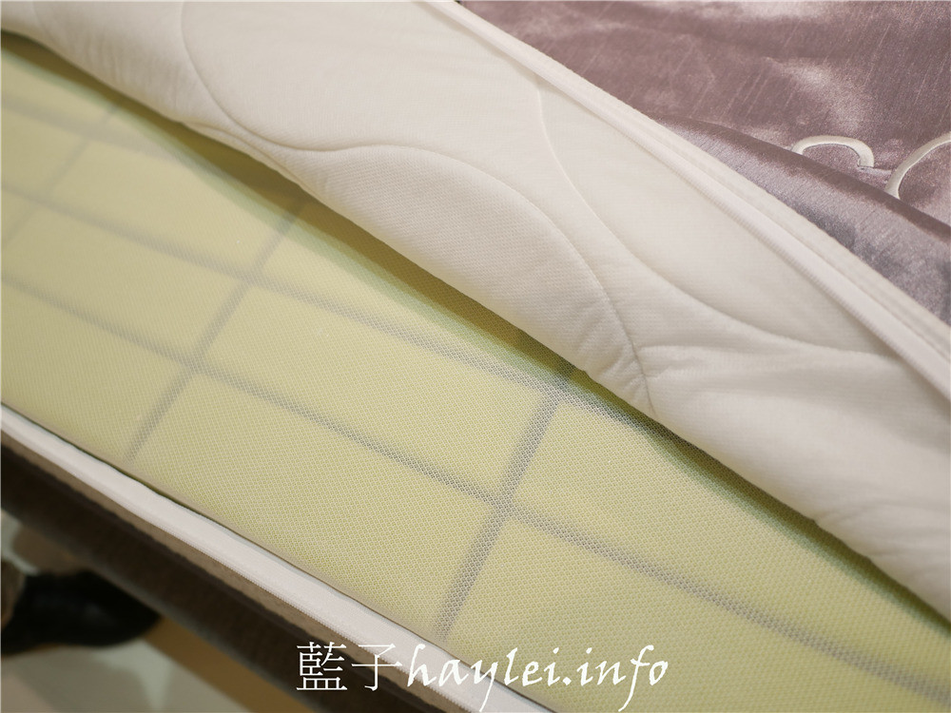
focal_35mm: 30
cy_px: 356
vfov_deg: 46.8
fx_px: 824
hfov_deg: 60.0
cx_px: 476
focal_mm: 15
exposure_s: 1/125
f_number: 1.7
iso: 320
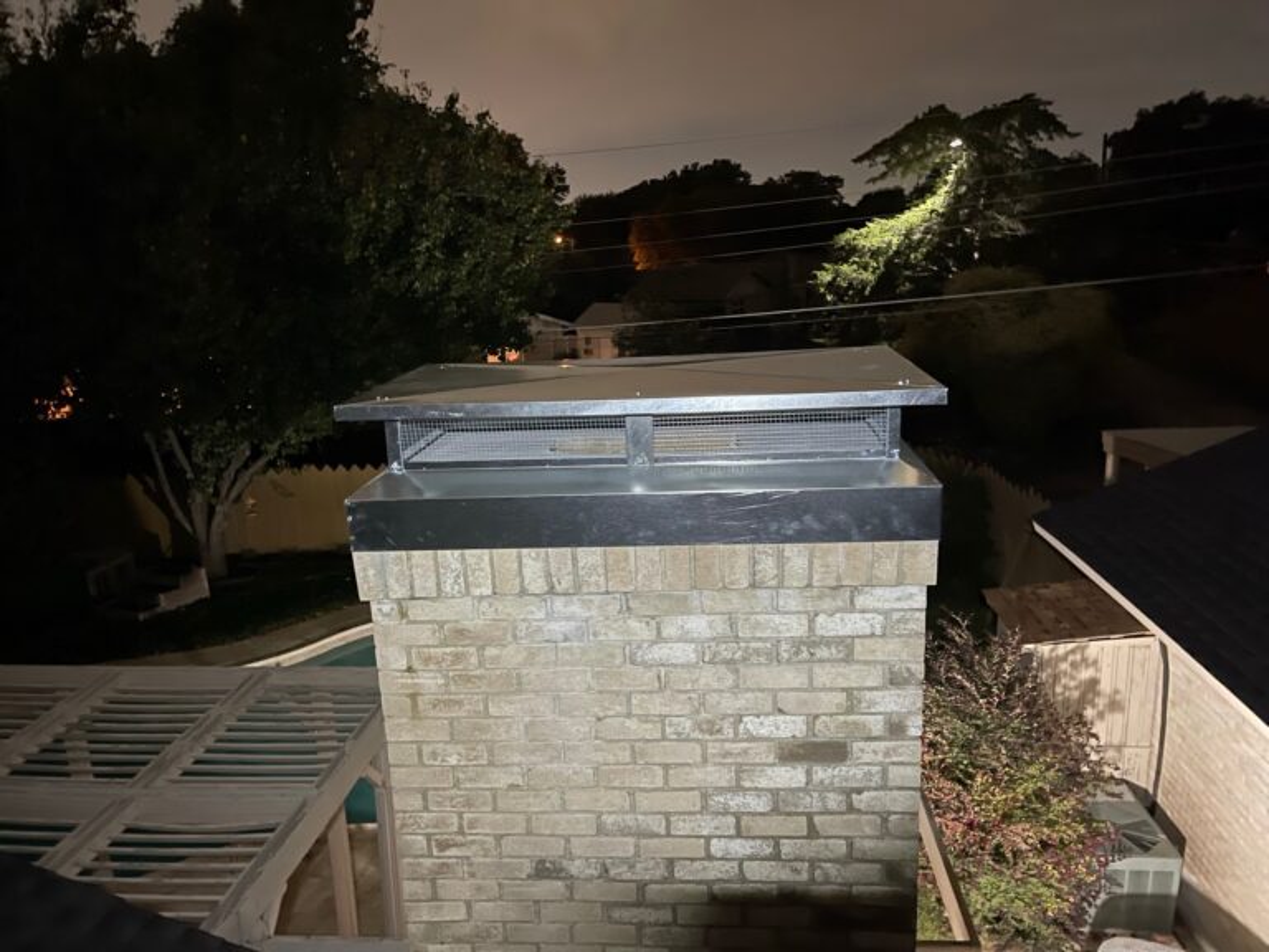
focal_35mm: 26
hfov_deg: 67.3
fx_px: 953
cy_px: 476
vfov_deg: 53.1
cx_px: 634
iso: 1250
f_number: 1.6
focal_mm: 5.1
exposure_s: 1/15
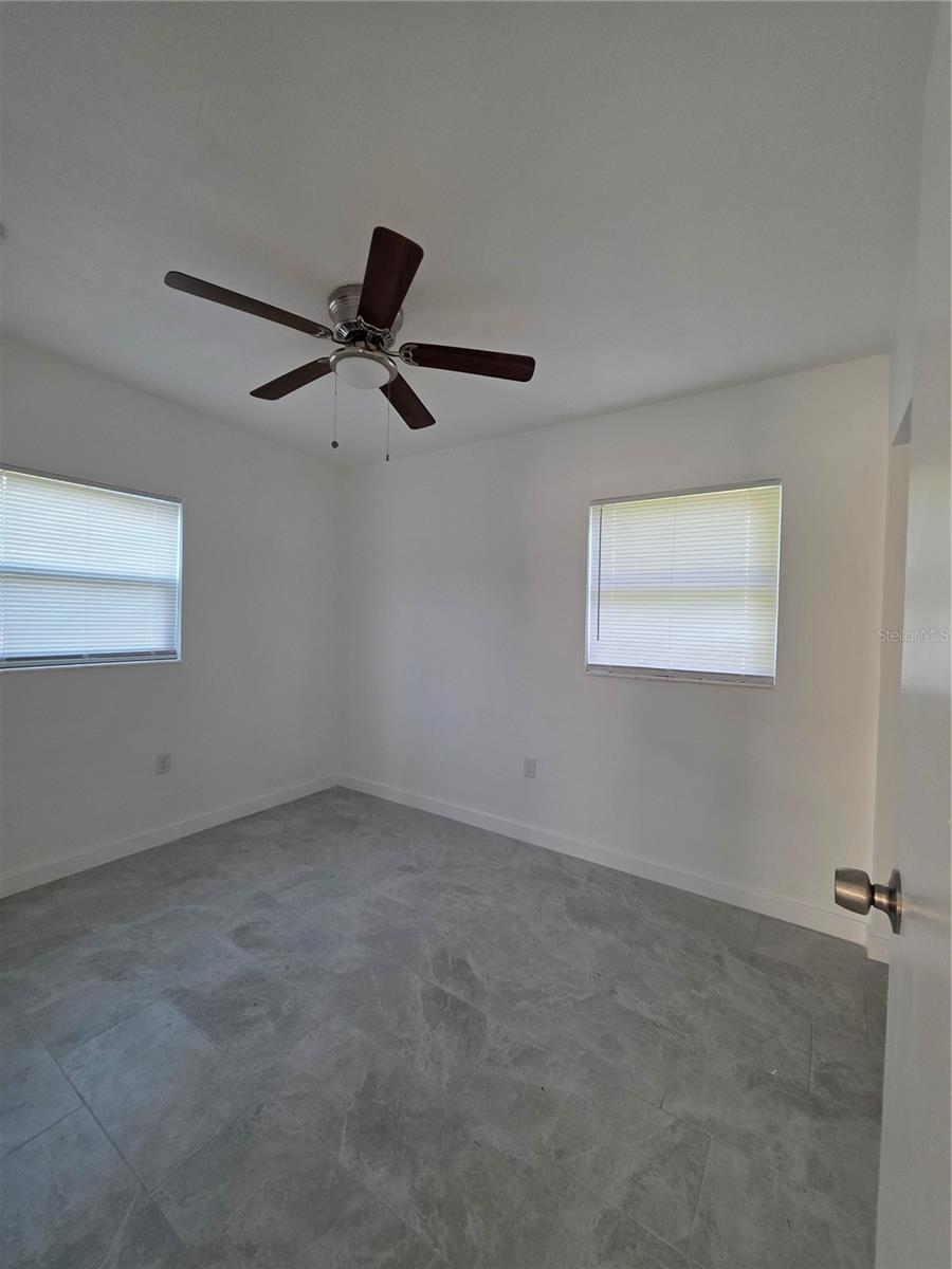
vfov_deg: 106.2
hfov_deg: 89.9
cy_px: 634
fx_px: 477
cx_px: 476
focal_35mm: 13
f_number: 1.9
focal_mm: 2.2
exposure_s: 1/240
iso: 500
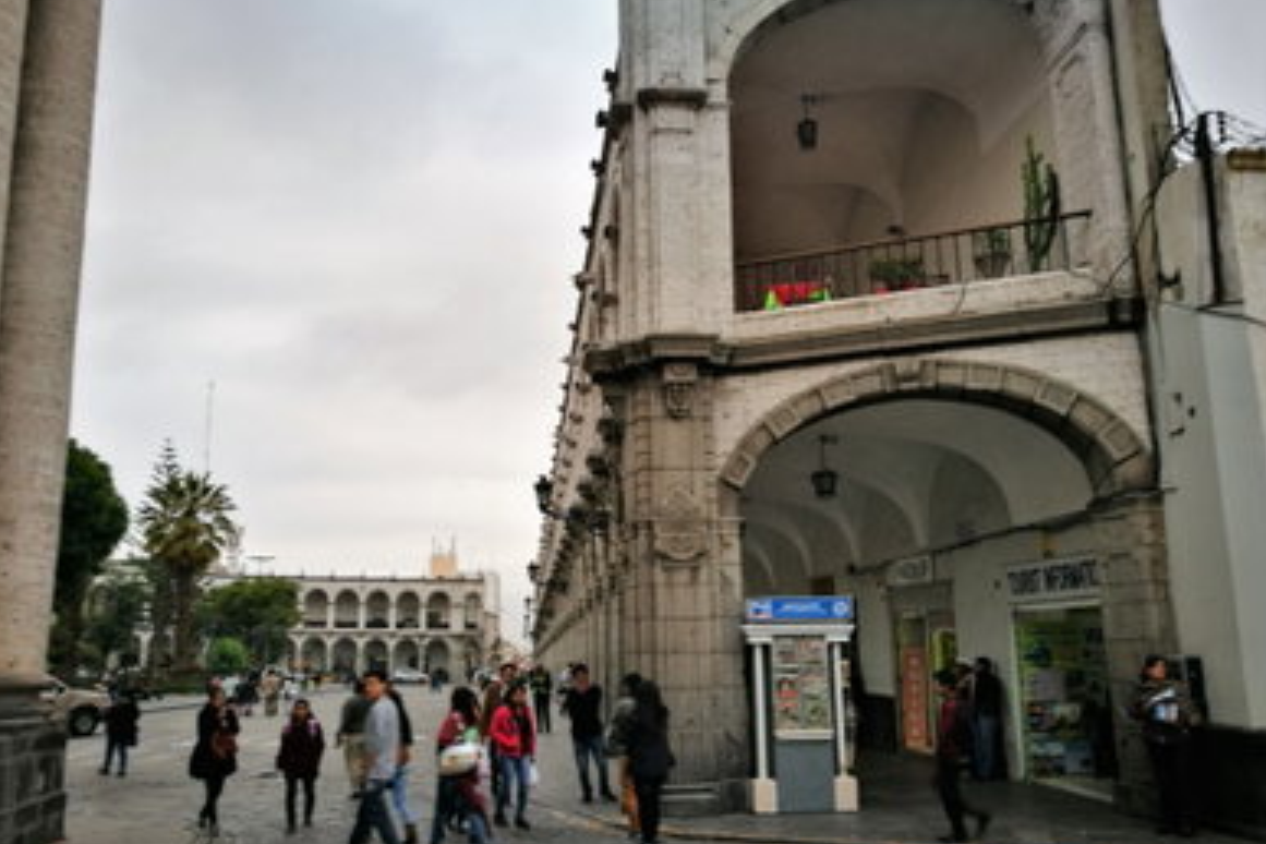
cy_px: 438
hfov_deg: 63.6
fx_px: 1020
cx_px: 615
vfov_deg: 45.0
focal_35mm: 29
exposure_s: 1/60
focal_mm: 4.5
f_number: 2.2
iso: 80
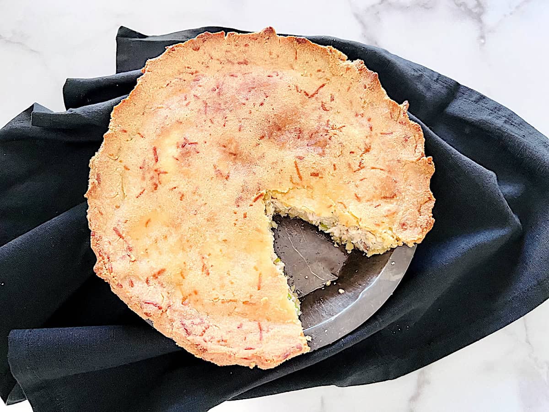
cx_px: 274
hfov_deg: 67.3
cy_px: 206
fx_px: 412
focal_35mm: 26
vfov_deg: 53.1
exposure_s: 1/60
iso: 400
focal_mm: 5.7
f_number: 1.5
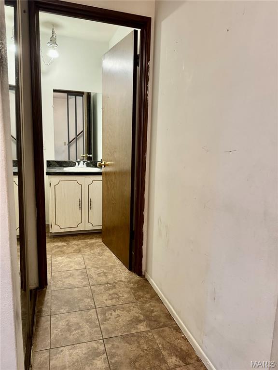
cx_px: 139
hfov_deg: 56.8
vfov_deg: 71.6
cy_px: 185
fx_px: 257
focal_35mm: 24
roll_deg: -1.3
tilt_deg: -9.6
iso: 400
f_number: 1.78
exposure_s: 1/60
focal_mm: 6.76
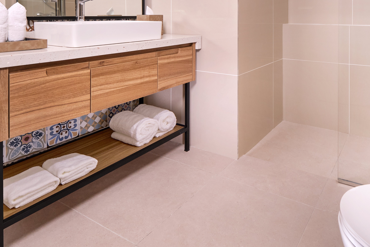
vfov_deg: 44.3
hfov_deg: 67.4
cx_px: 248
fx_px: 267
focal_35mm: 26
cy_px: 17
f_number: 5.6
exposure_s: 1/8
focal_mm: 8
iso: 400
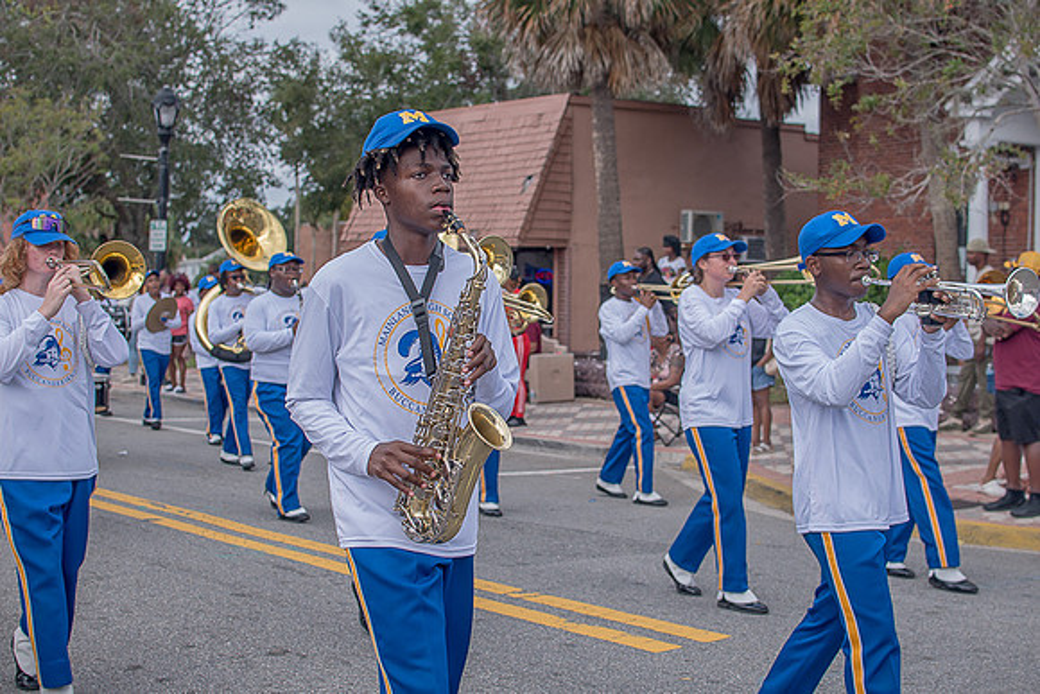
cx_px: 520
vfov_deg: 26.0
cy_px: 347
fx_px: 1503
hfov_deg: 38.2
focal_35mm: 52
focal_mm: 35
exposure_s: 1/500
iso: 100
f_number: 4
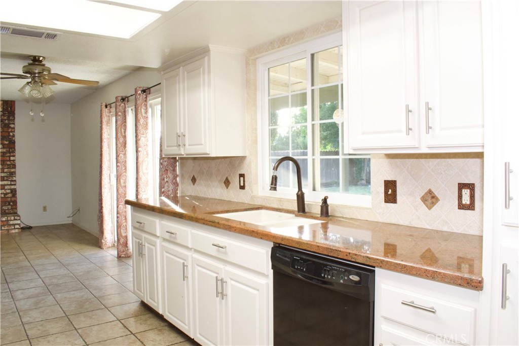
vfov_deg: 47.9
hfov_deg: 67.4
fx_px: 389
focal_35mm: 27
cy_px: 173
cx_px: 260
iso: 1600
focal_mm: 18
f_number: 22
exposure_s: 1/13
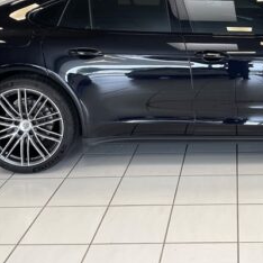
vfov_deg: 27.8
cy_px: 18
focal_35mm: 59
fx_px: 507
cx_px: 226
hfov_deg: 28.2
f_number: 1.6
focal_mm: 4.2
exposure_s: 1/121
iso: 100
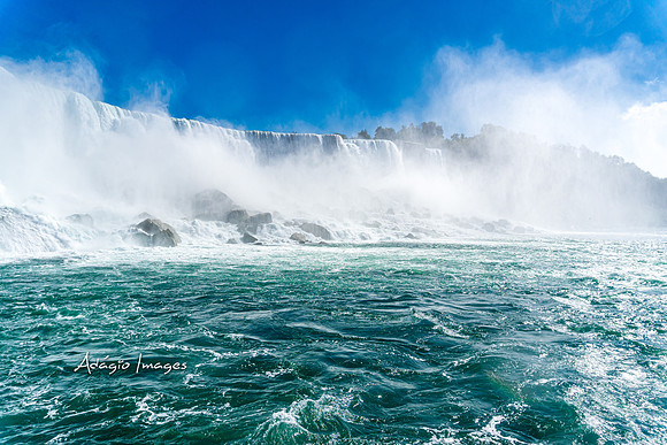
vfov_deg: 53.2
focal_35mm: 24
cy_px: 222
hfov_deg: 73.7
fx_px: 445
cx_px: 334
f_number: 5.6
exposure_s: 1/2500
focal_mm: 16
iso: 100
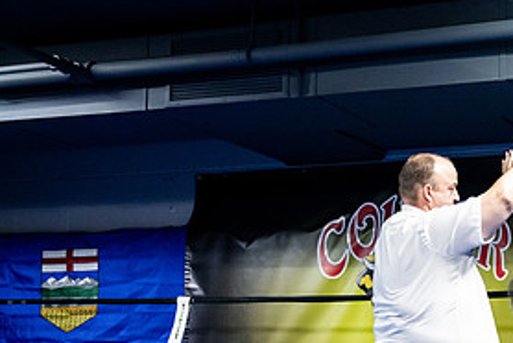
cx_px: 513
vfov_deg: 18.4
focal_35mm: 73
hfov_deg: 26.2
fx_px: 1041
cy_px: 302
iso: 10000
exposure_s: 1/1000
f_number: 2.8
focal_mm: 35
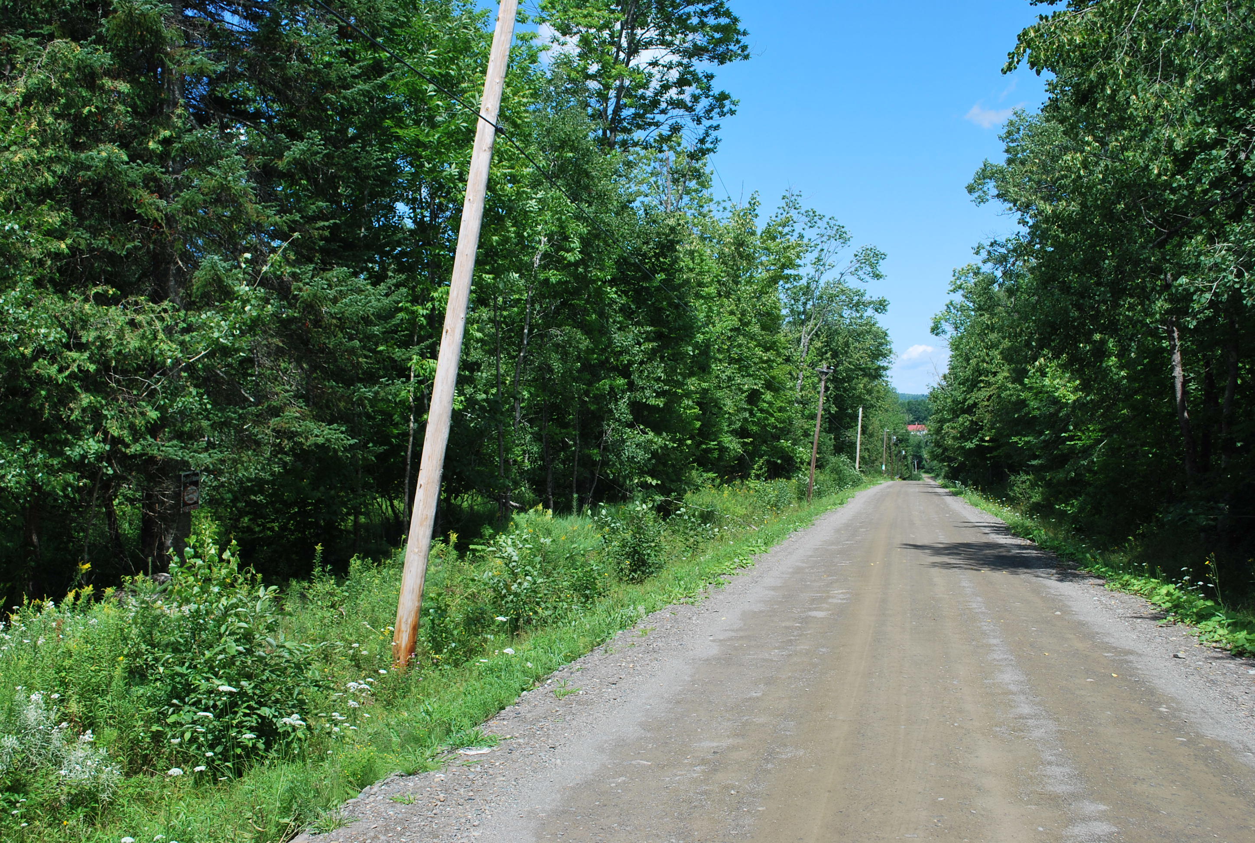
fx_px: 1362
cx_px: 628
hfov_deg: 49.5
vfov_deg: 34.4
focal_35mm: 39
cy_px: 422
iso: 100
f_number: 7.1
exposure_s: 1/200
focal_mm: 26
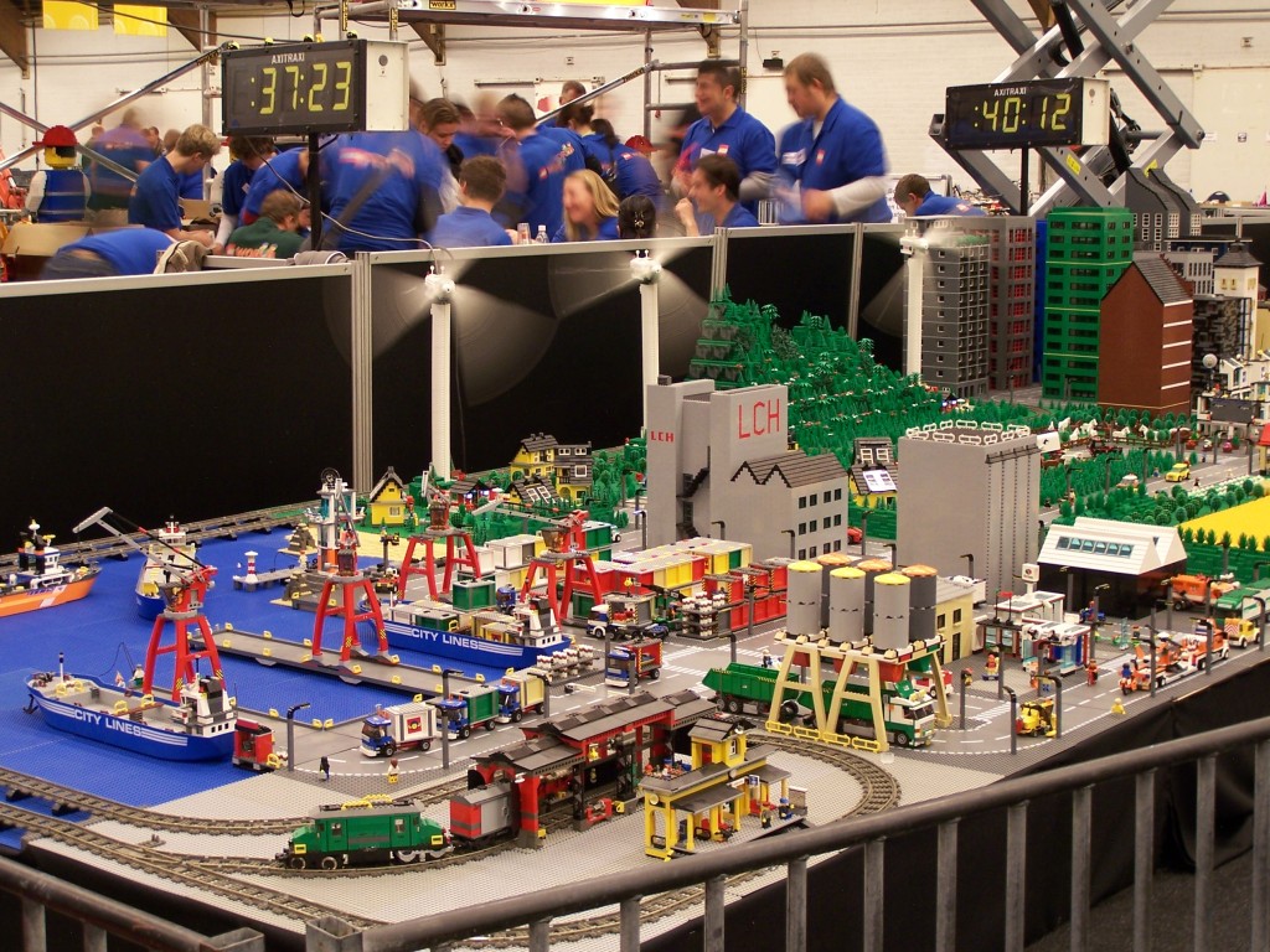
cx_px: 635
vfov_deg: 22.9
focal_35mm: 64
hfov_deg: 30.3
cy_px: 476
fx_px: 2348
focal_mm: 10.7
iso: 80
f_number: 3.2
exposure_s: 1/2
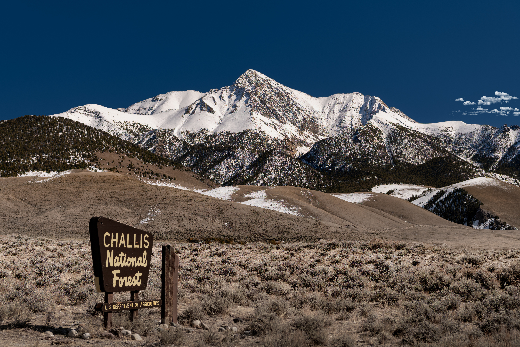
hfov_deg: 34.5
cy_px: 174
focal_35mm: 58
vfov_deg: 23.4
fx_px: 838
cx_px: 260
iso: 64
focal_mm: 58
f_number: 5
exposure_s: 1/320
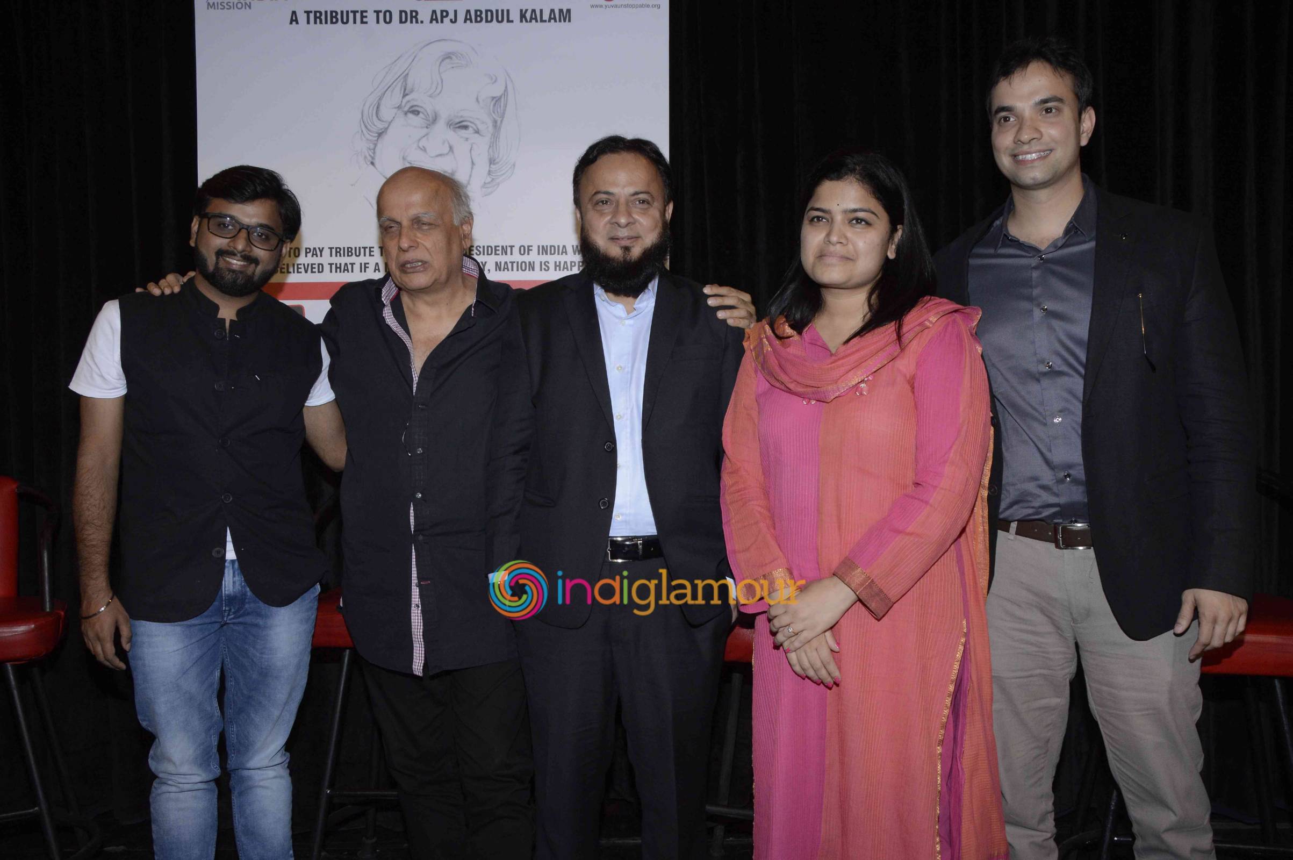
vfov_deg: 41.6
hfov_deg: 59.5
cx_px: 646
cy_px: 430
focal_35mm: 32
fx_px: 1130
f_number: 10
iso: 800
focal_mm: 21
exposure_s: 1/160
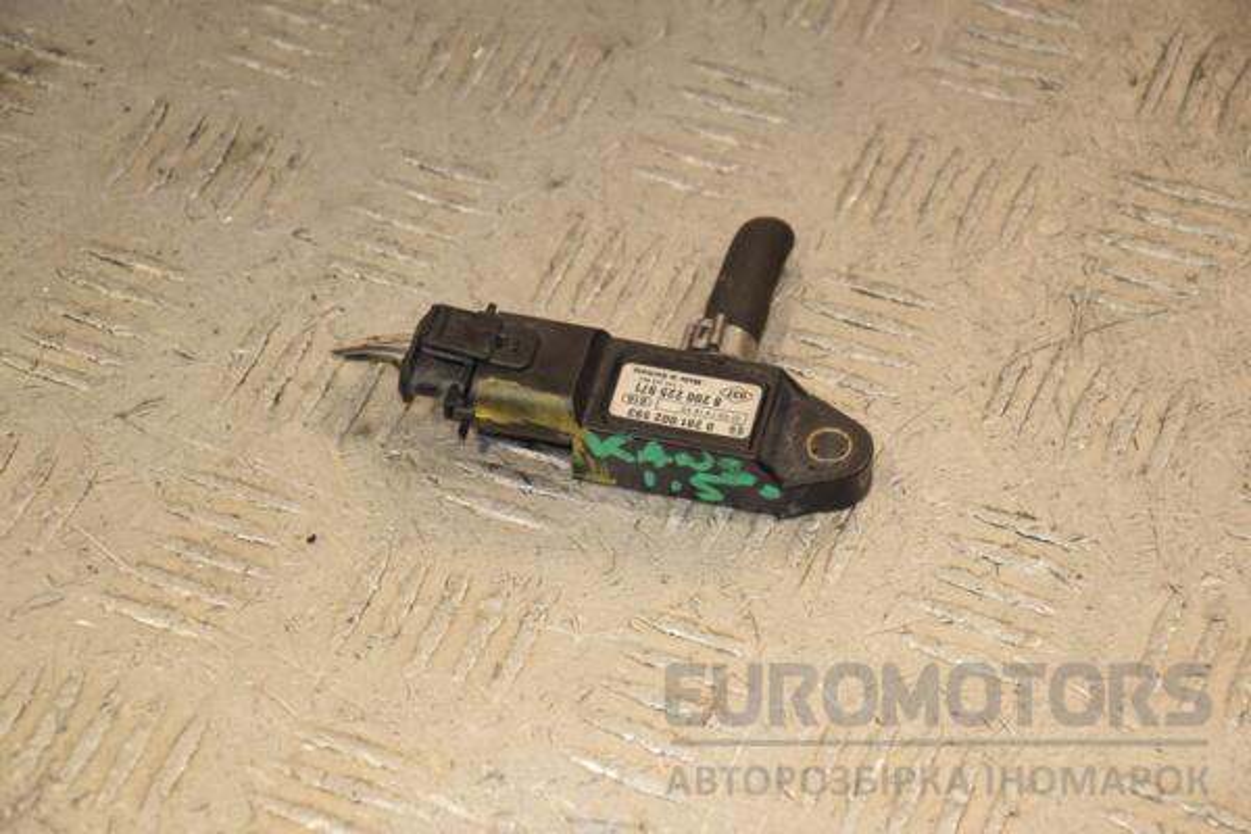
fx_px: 4430
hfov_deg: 16.1
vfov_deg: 10.8
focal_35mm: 128
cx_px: 626
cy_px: 417
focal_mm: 85
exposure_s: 1/200
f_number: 6.3
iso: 800
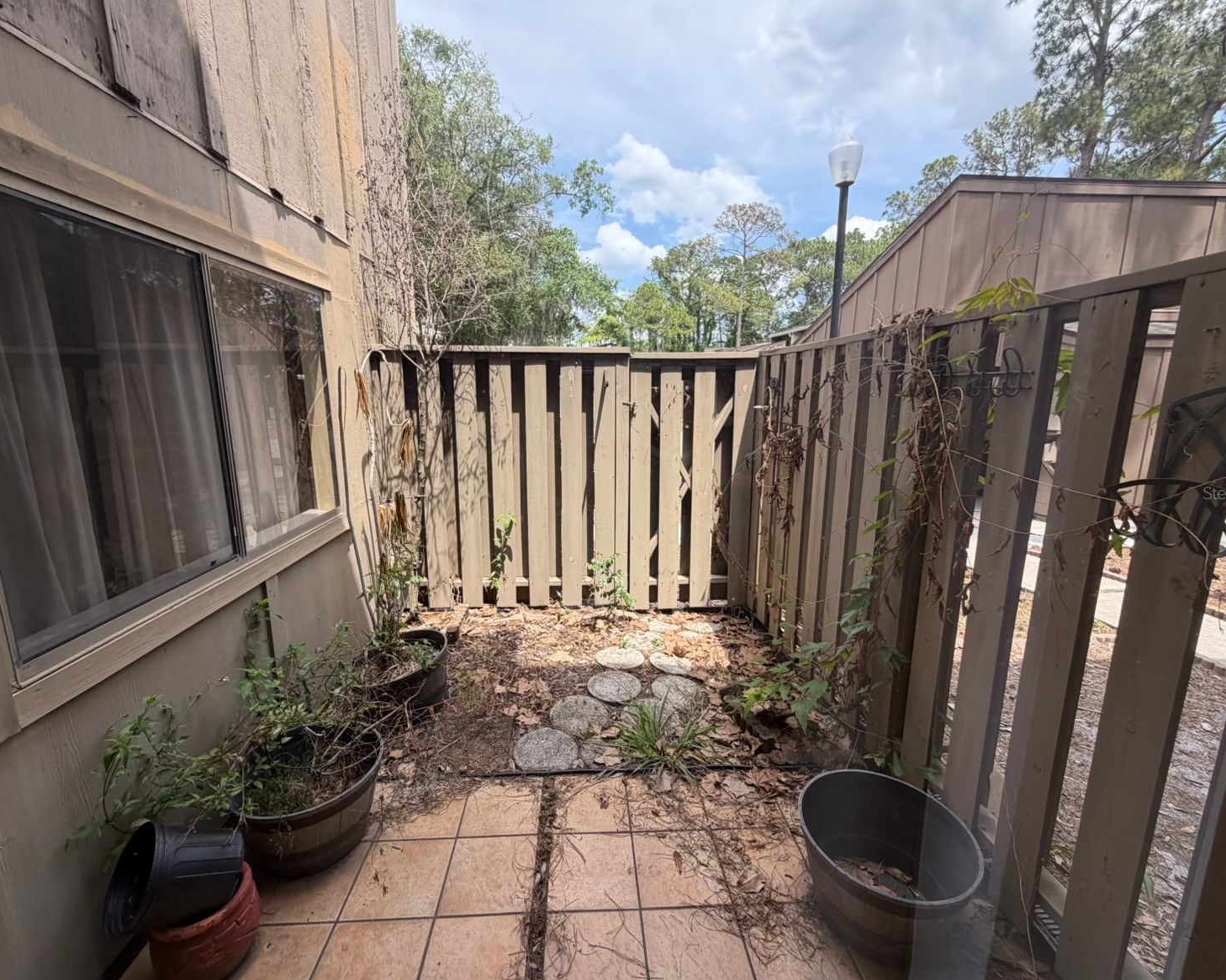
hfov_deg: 96.8
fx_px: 544
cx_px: 610
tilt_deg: -9.7
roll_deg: +0.1
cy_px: 493
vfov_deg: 84.0
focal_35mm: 15
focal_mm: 2.22
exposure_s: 1/419
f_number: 2.2
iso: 64
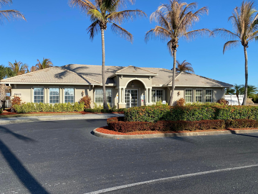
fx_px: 194
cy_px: 97
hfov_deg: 67.3
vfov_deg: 53.1
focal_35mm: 26
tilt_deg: -0.8
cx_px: 129
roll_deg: +0.5
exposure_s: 1/2890
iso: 32
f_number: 1.8
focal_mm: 4.25
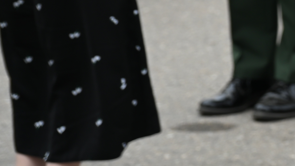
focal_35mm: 408
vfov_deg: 2.9
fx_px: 3192
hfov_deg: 5.1
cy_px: -266
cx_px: 715
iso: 100
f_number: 4.5
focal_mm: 79
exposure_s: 1/320
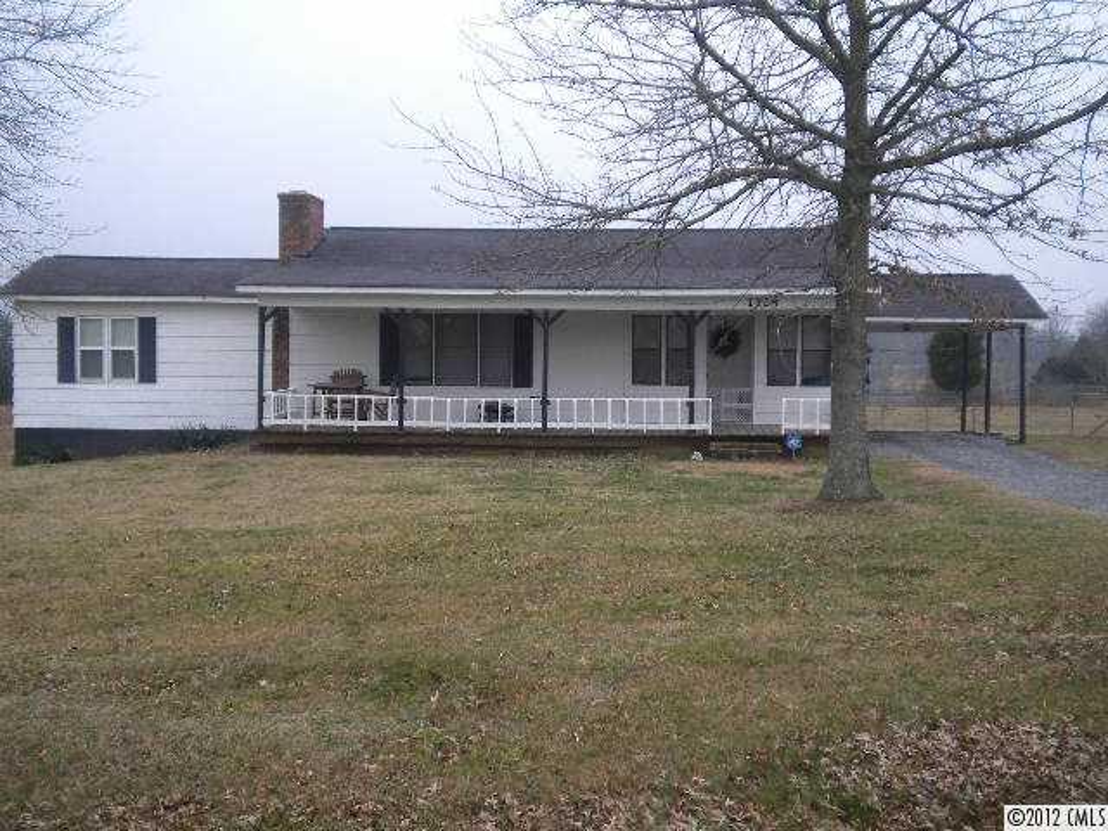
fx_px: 1664
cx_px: 554
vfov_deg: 28.0
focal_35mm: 52
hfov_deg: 36.8
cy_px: 416
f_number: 3.9
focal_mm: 9.3
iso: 97
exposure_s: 1/59.1
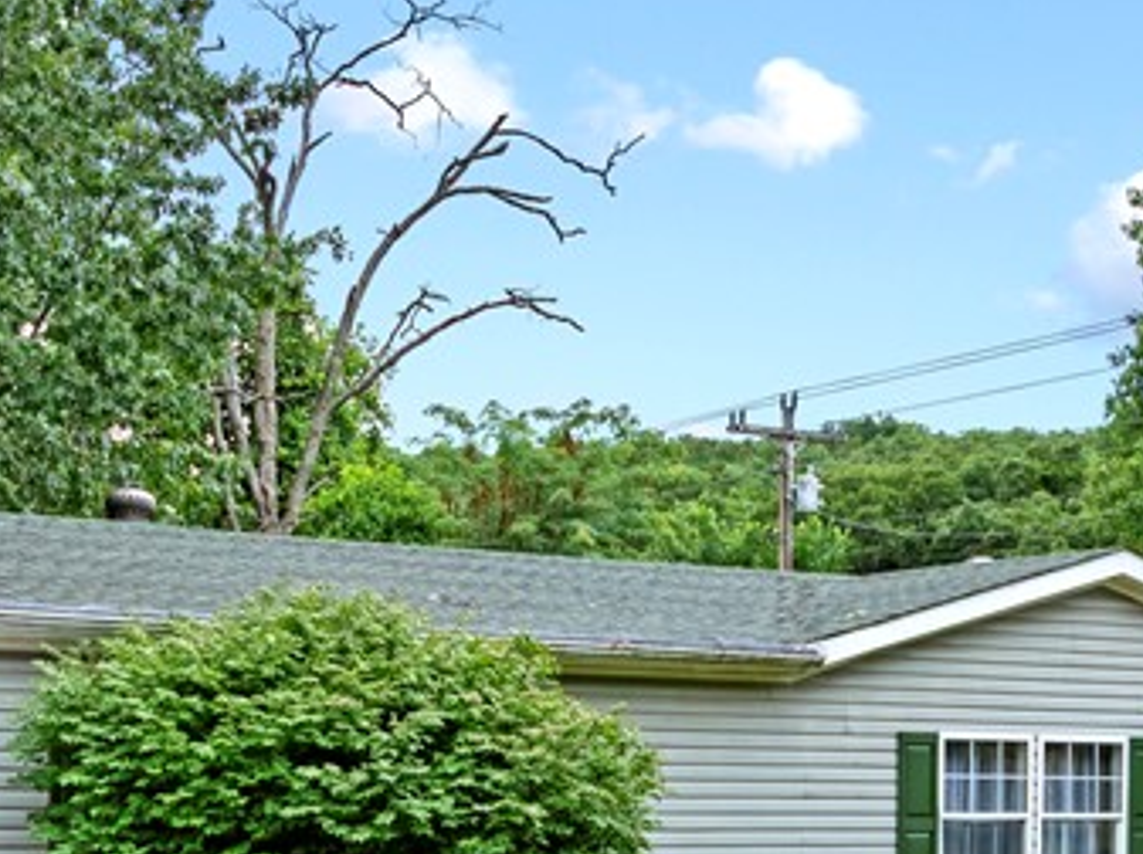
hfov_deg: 26.7
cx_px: 536
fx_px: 2408
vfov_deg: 19.4
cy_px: 905
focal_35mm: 73
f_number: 2.8
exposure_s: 1/2000
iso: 230
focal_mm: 12.29
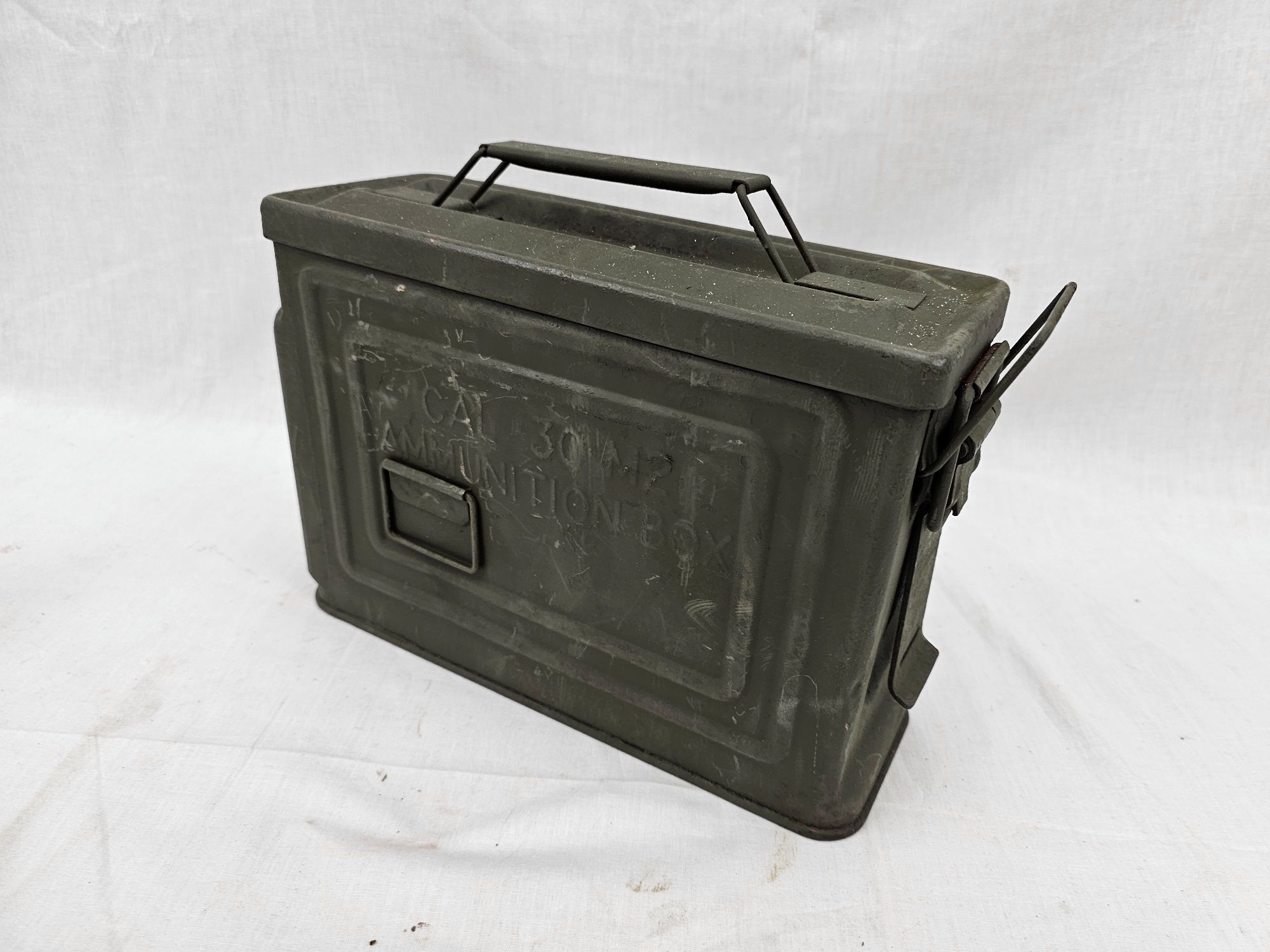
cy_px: 476
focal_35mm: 23
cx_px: 635
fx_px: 844
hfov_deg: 73.9
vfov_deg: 58.9
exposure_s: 1/70
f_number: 1.7
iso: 32
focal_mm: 6.3
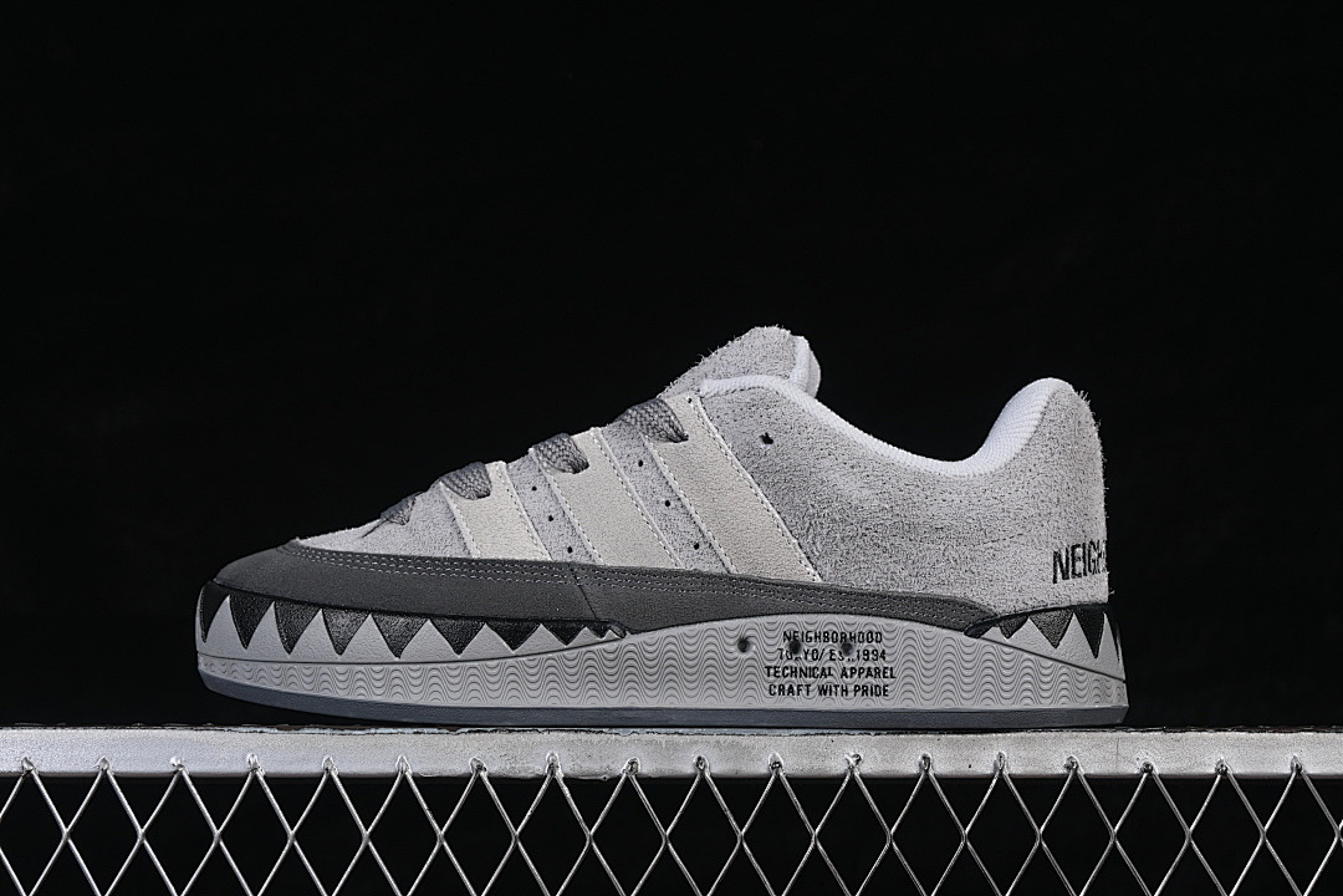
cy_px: 448
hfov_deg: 27.0
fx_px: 2798
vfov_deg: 18.2
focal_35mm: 75
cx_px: 672
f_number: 8
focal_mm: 50
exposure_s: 1/80
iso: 160
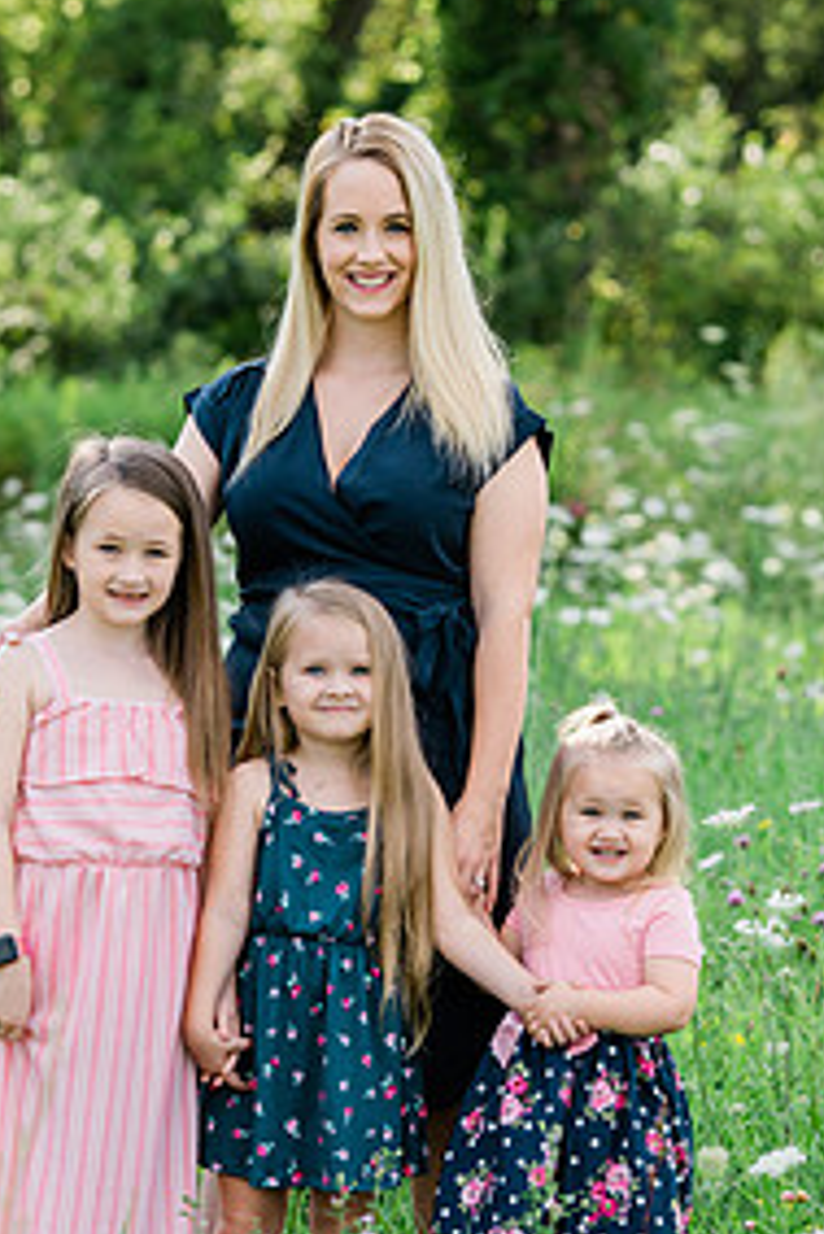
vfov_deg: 11.5
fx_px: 6103
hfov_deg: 7.7
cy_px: 632
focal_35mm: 178
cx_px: 327
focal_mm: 112
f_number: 4.5
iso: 250
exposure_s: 1/800
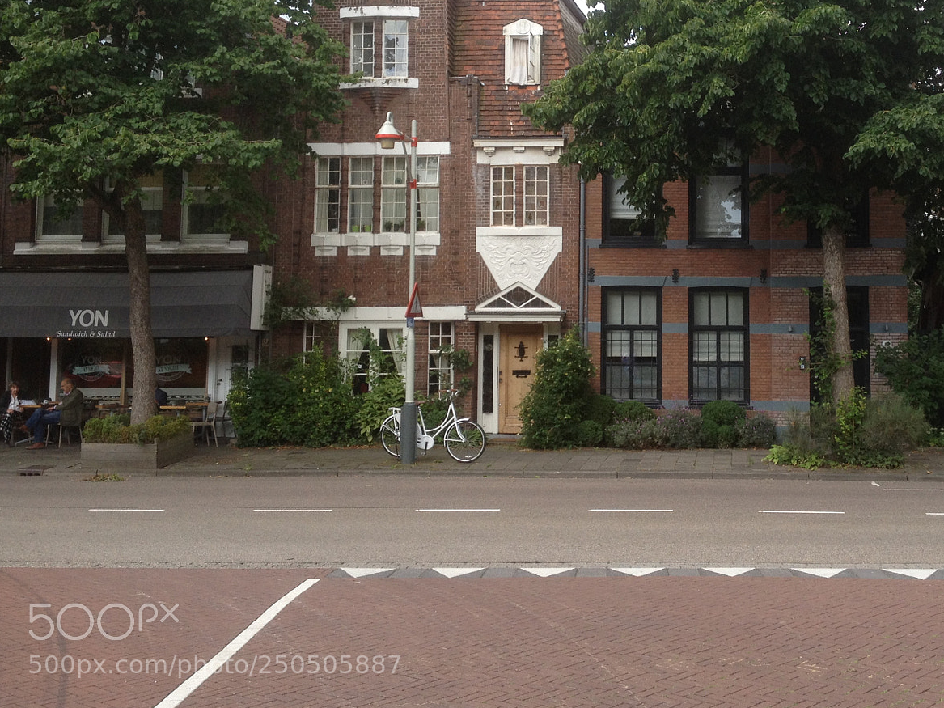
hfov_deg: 39.2
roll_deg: -0.5
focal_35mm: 48
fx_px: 1309
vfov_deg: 30.1
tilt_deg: +4.5
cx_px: 625
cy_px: 243
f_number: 2.4
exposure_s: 1/438
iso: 50
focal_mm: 4.28
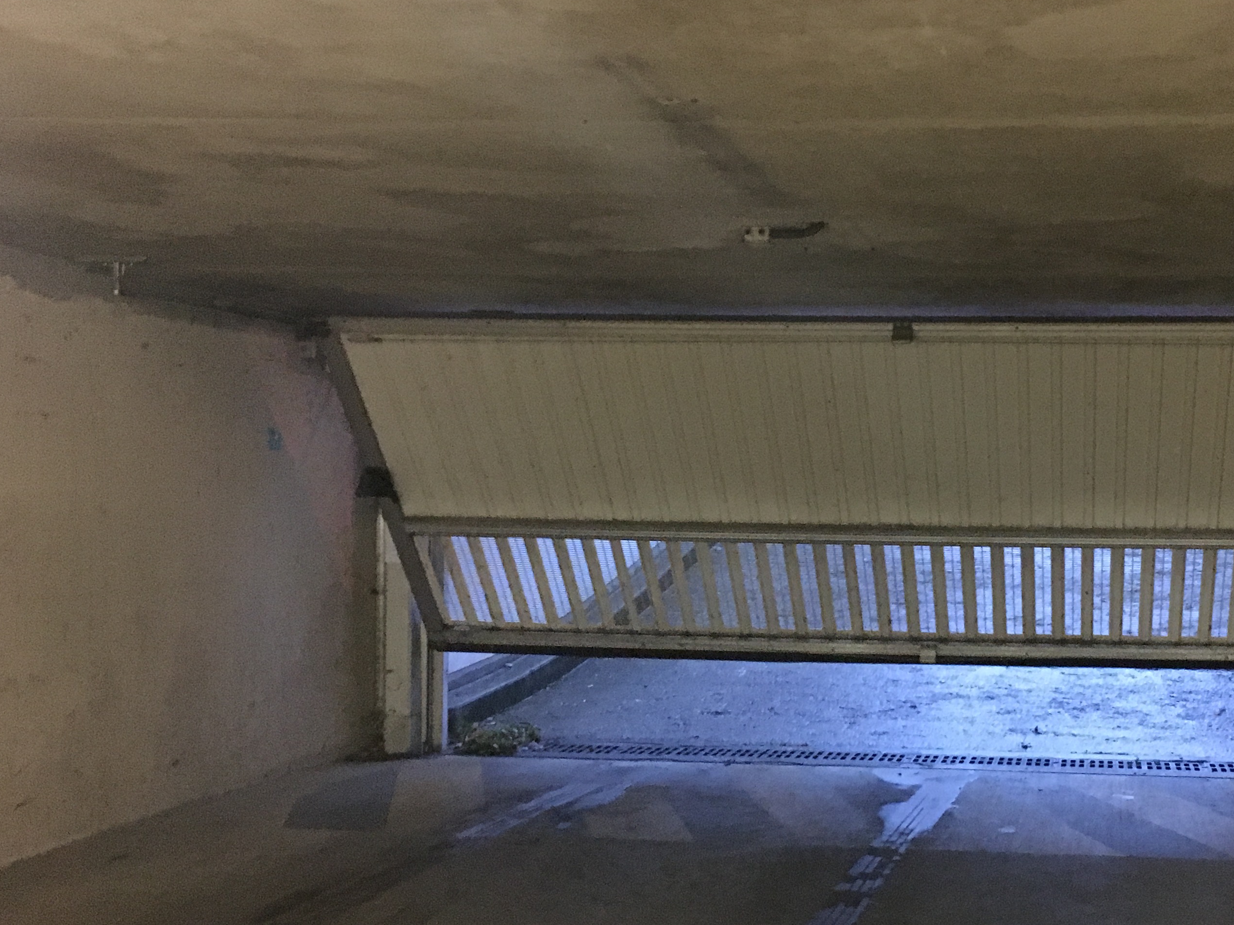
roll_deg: -1.4
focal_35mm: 46
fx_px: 1640
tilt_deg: -3.9
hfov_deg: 40.0
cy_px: 541
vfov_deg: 31.4
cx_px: 936
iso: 640
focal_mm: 4.15
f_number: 2.2
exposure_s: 1/17
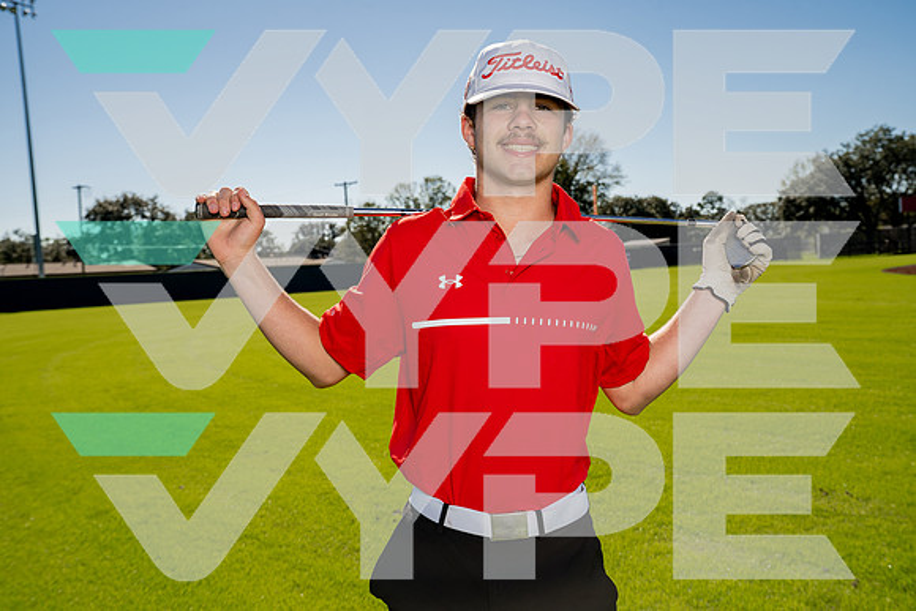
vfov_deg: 33.4
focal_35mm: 40
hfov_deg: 48.4
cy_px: 306
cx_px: 458
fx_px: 1018
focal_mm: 40
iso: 100
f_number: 8
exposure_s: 1/250
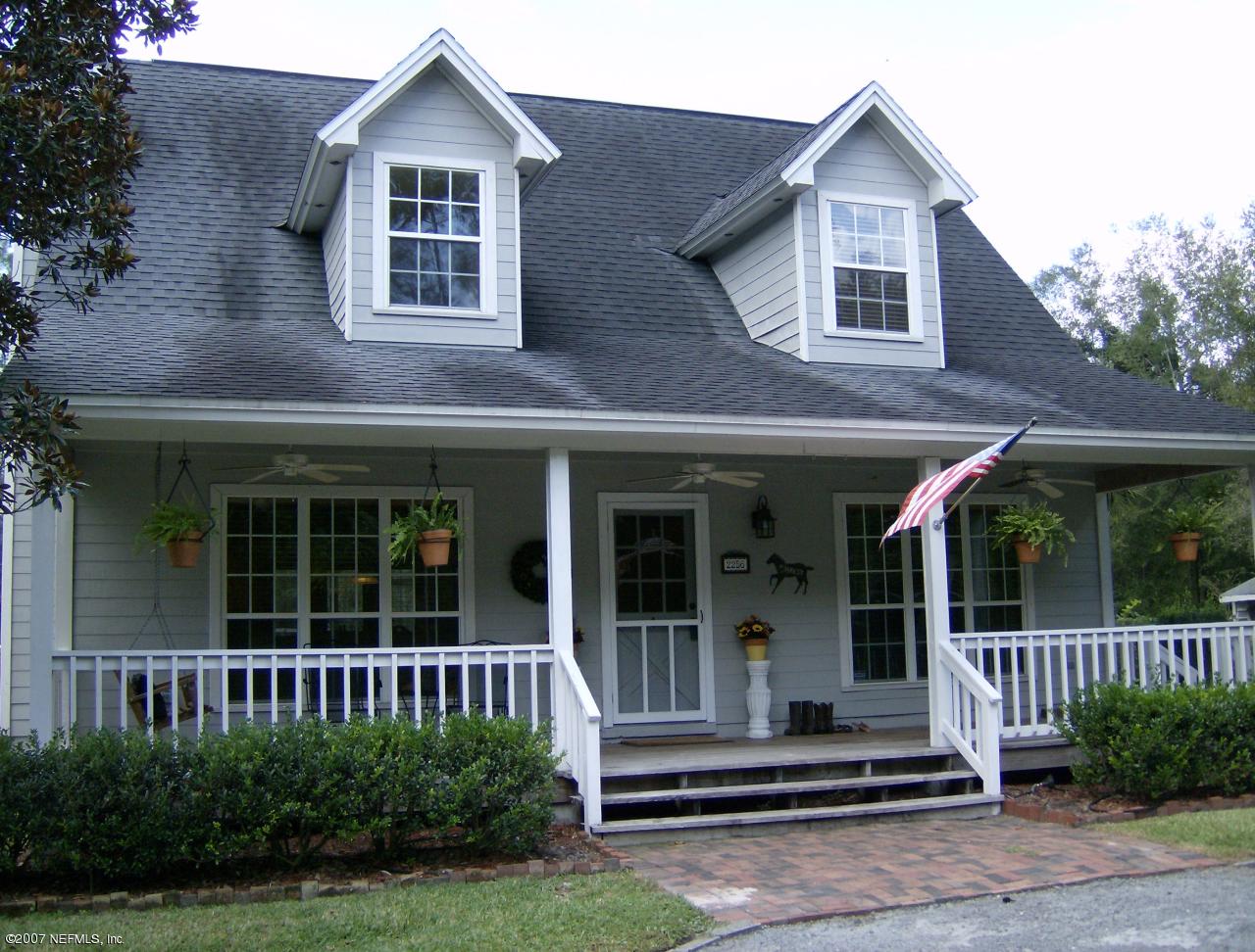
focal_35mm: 36
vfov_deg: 39.9
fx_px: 1311
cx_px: 628
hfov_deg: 51.2
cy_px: 476
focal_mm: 6
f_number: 2.8
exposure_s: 1/318
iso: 100
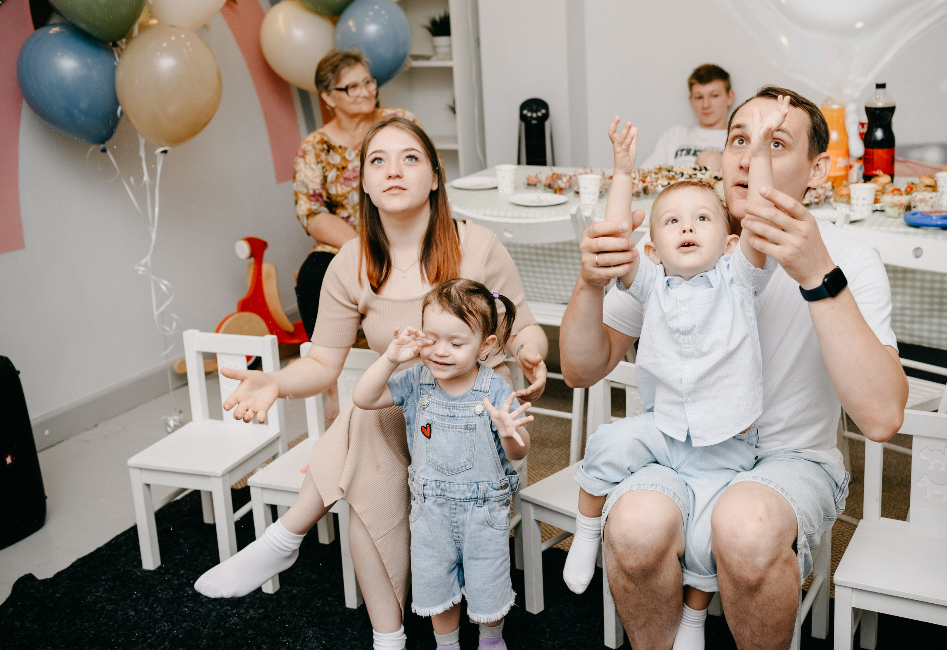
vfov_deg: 30.7
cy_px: 295
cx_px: 532
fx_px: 1182
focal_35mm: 45
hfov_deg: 43.6
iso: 160
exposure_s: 1/160
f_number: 3.5
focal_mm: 40
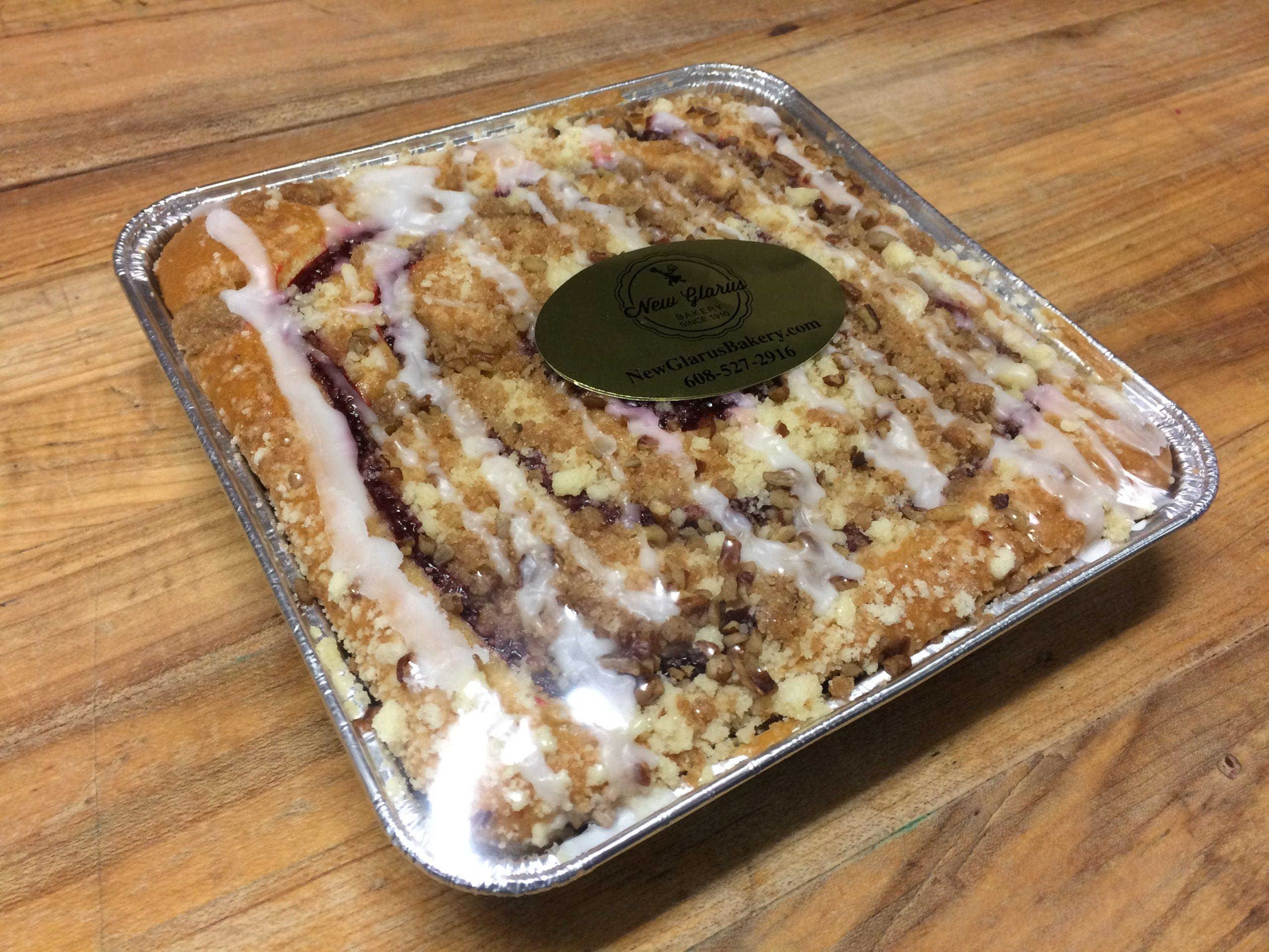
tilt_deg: -49.5
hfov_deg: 61.7
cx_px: 634
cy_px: 476
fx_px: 1063
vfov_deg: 48.2
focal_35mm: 29
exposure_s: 1/30
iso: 64
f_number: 2.2
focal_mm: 4.15
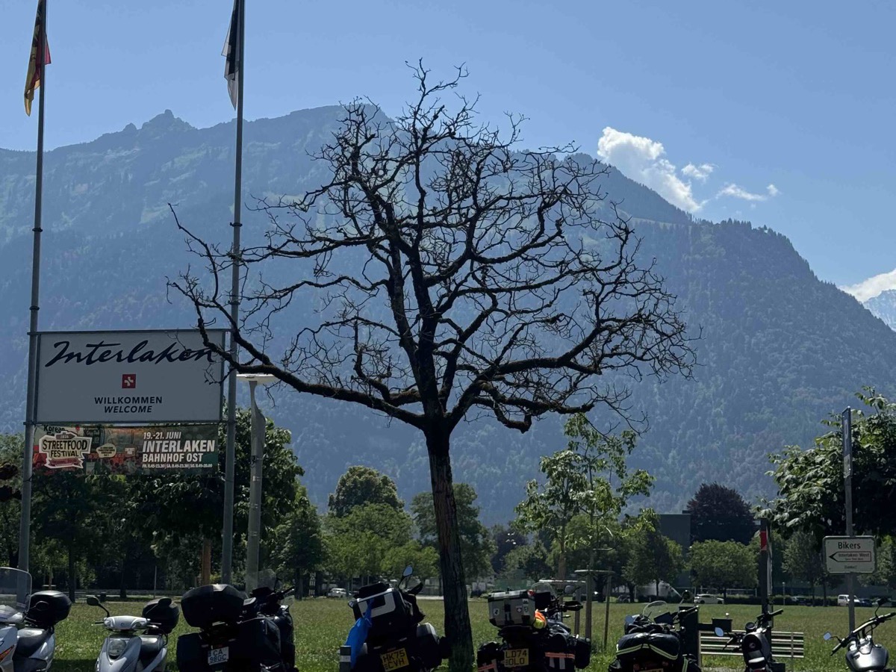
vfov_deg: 30.3
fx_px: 1242
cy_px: 336
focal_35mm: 48
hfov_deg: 39.7
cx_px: 448
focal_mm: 6.76
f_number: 1.78
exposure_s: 1/7937
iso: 64
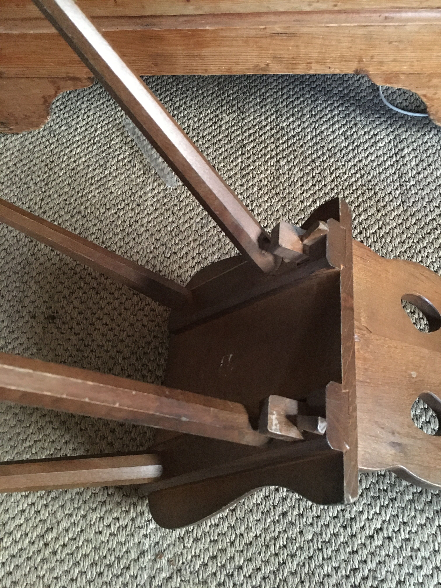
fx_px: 493
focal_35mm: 29
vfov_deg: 61.7
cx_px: 220
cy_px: 294
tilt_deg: -60.7
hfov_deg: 48.2
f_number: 2.2
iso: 640
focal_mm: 4.15
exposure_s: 1/17
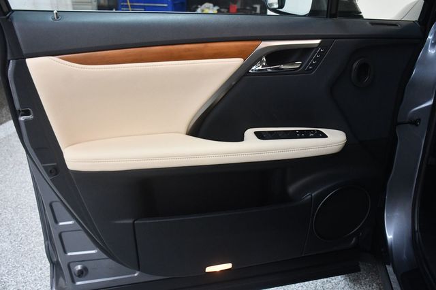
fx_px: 399
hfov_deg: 57.2
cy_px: 145
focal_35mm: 33
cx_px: 218
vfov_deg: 39.9
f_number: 3.5
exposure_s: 1/125
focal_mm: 22
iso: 3200
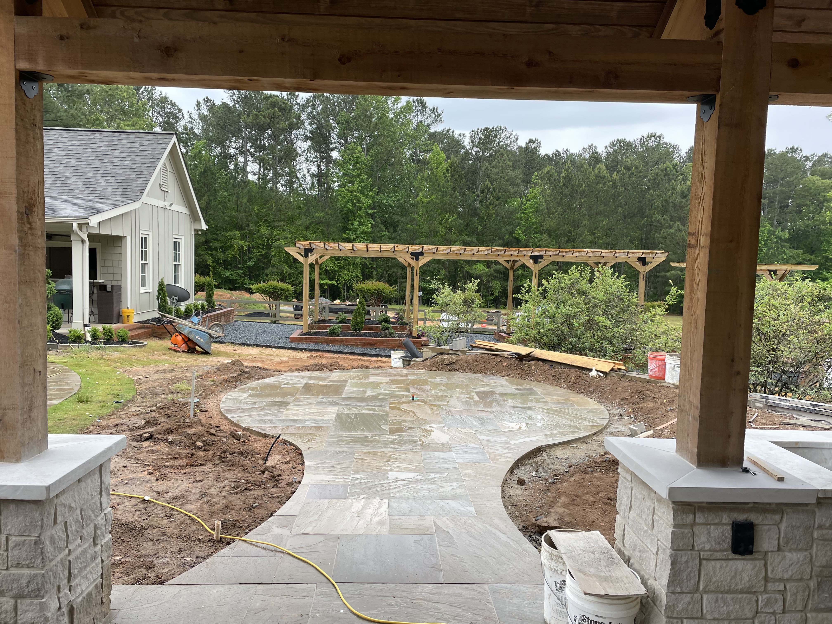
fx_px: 625
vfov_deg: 53.1
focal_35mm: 26
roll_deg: -1.5
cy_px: 312
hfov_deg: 67.3
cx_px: 416
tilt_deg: -4.7
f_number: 1.6
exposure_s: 1/121
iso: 40
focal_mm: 4.2
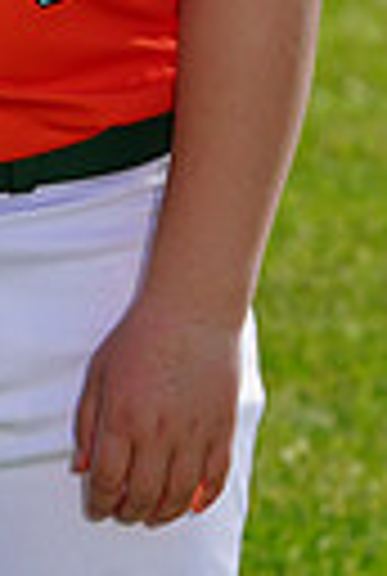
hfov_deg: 2.1
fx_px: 10569
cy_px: -171
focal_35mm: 659
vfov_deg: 3.1
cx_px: -376
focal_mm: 146
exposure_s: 1/250
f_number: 9
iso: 100
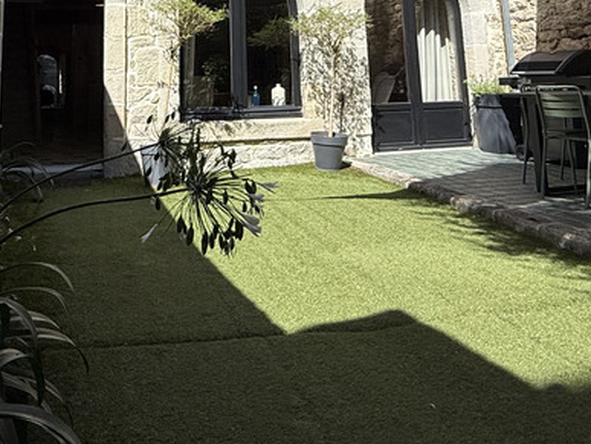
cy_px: -38
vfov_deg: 33.9
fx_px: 632
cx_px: 232
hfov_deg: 49.7
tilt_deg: +10.7
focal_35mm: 37
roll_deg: +0.9
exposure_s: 1/2320
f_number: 2.2
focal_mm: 2.22
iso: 50
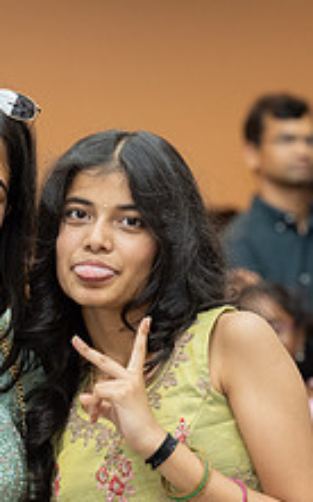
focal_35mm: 229
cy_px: 331
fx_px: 3128
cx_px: 75
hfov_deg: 5.7
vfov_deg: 9.2
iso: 800
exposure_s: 1/160
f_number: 3.5
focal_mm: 85
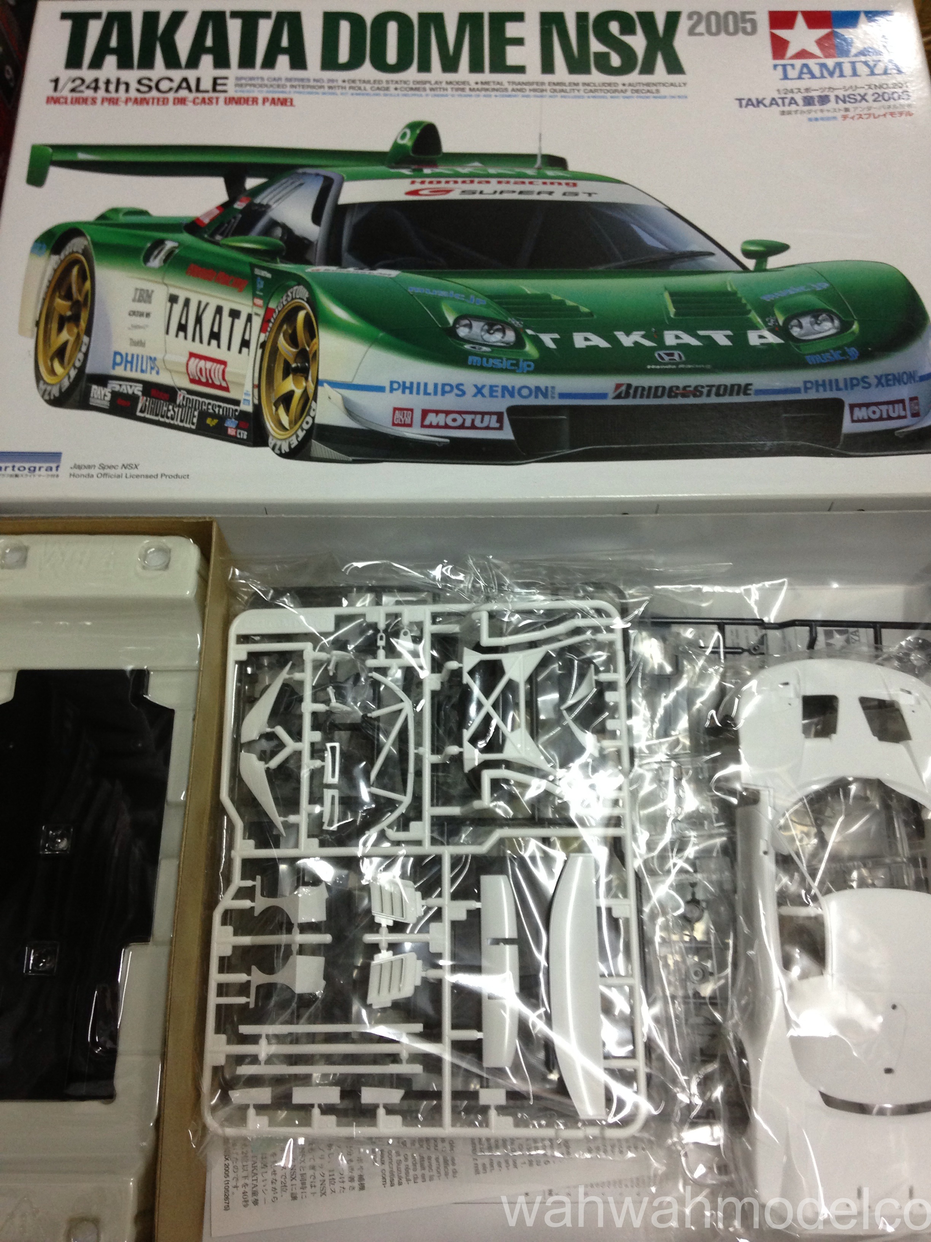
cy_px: 621
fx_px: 1183
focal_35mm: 33
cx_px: 466
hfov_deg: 42.9
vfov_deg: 55.4
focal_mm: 4.13
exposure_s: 1/20
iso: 125
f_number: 2.4
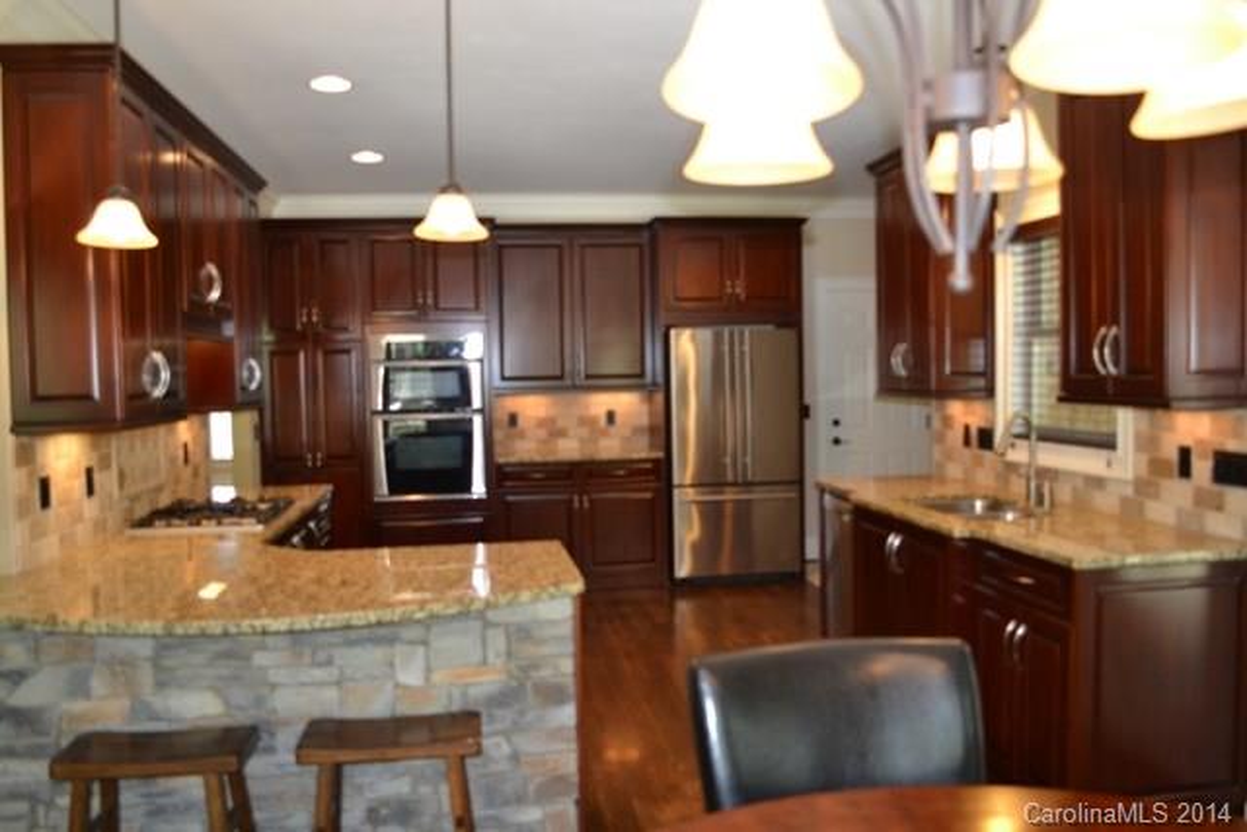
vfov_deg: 48.0
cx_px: 624
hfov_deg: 67.4
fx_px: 935
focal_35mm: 27
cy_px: 416
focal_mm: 18
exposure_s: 1/60
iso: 800
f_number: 3.5
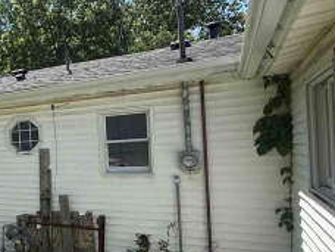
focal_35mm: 41
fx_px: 397
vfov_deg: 34.8
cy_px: 167
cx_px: -82
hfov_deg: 34.8
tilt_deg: -3.4
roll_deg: +4.6
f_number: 2.2
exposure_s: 1/1017
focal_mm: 2.22
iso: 50
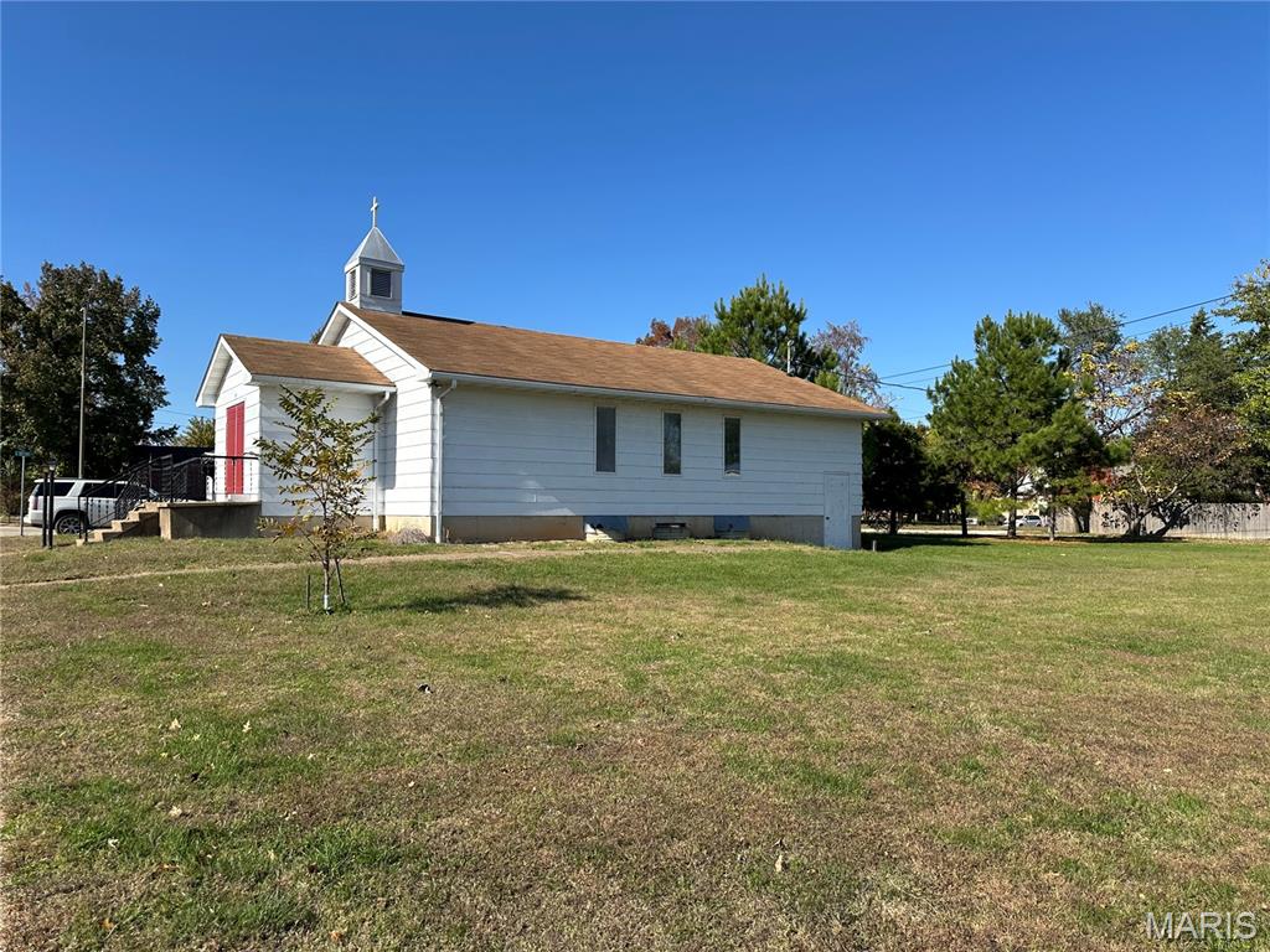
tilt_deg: +2.0
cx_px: 635
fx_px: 881
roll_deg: +0.0
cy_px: 476
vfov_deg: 56.8
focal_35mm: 24
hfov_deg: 71.6
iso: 80
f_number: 1.78
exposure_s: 1/3861
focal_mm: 6.86
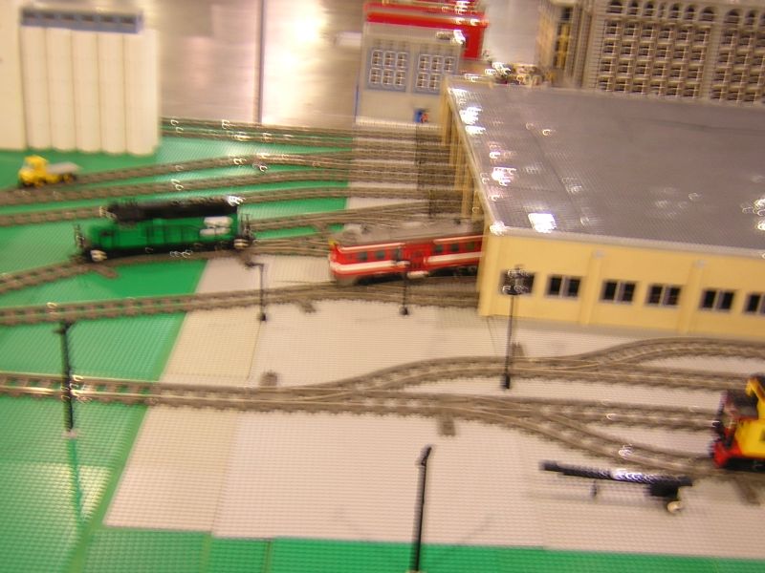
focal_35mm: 43
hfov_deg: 43.9
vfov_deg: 33.6
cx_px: 382
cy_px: 286
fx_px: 950
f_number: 2.8
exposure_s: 1/5.9
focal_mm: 5.6
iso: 100
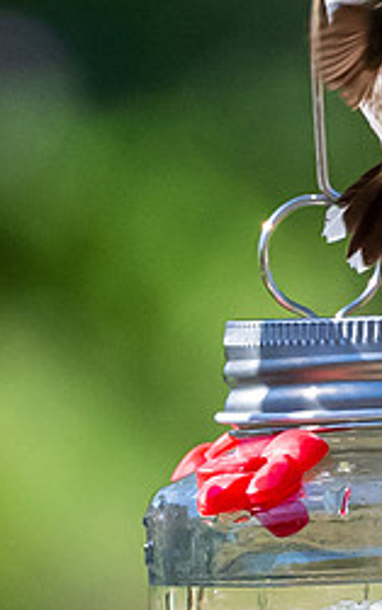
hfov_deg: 0.7
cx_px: 119
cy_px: 380
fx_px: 32197
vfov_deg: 1.1
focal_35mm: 1934
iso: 2200
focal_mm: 200
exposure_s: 1/3200
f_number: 6.3
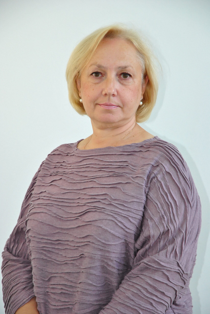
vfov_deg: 17.5
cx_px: 105
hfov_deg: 11.7
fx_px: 1021
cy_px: 157
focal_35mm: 117
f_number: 5.6
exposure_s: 1/125
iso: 800
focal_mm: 78
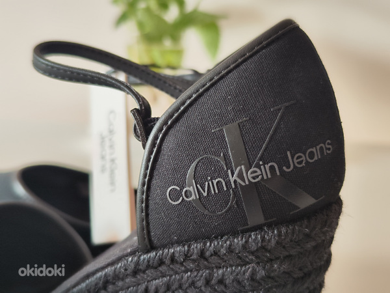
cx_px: 195
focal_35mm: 23
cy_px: 146
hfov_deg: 73.9
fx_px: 259
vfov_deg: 58.9
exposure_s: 1/100
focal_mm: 7.01
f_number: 1.69
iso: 310
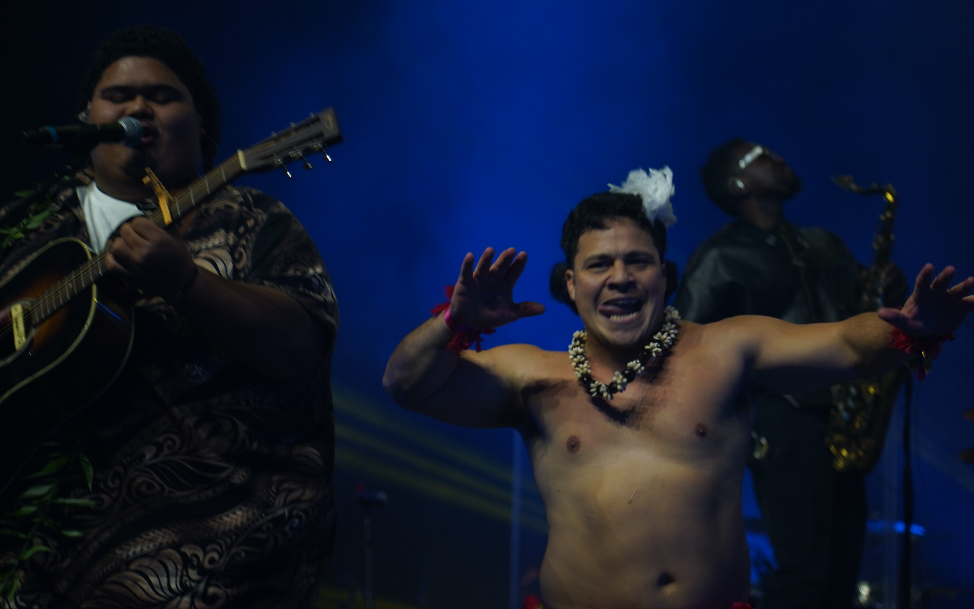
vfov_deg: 12.1
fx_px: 2867
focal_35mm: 108
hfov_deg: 19.3
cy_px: 299
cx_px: 483
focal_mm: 105
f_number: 4
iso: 320
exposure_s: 1/125
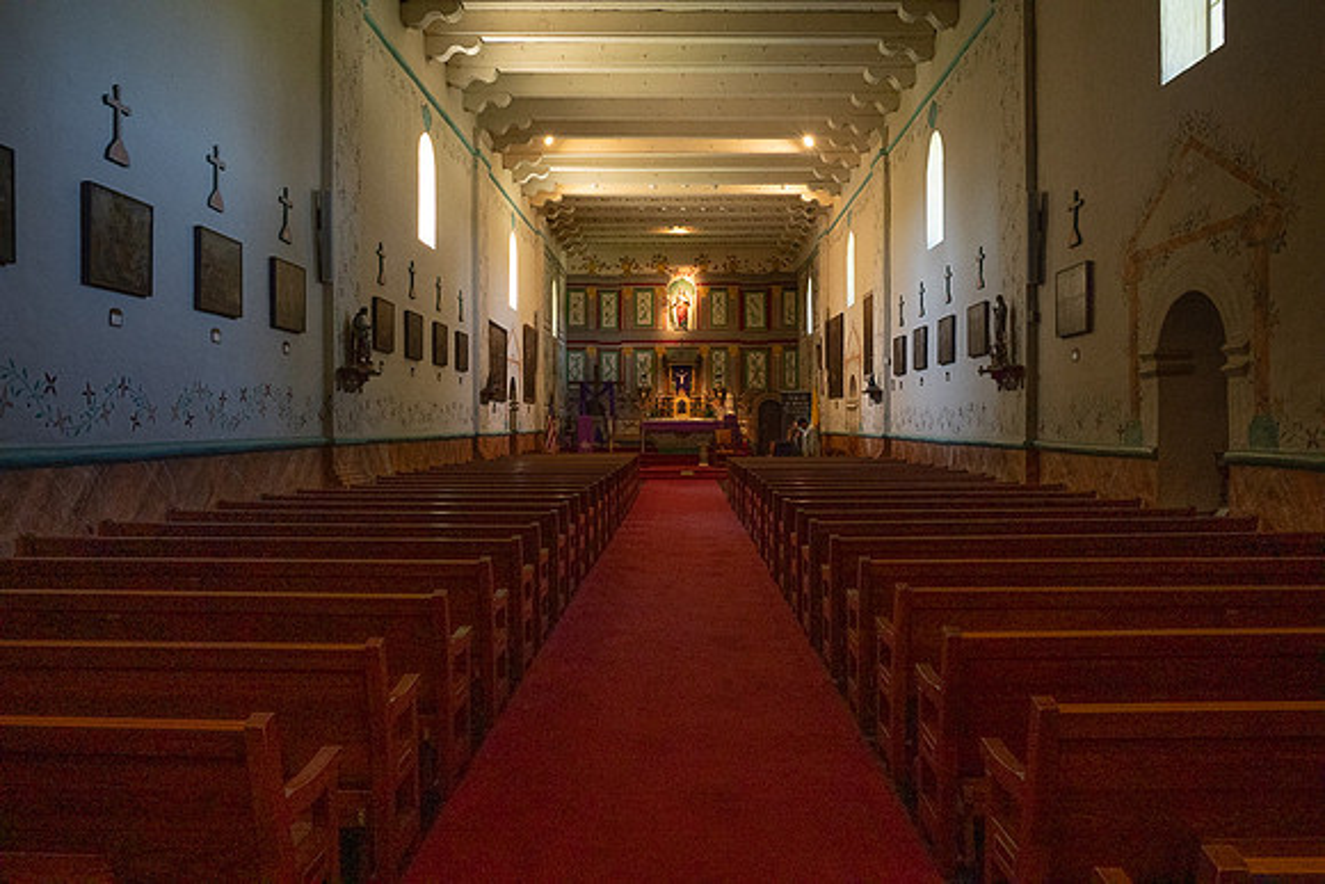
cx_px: 662
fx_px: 1031
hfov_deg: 65.5
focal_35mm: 28
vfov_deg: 46.4
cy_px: 442
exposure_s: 1/30
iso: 6400
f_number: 11
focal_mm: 28
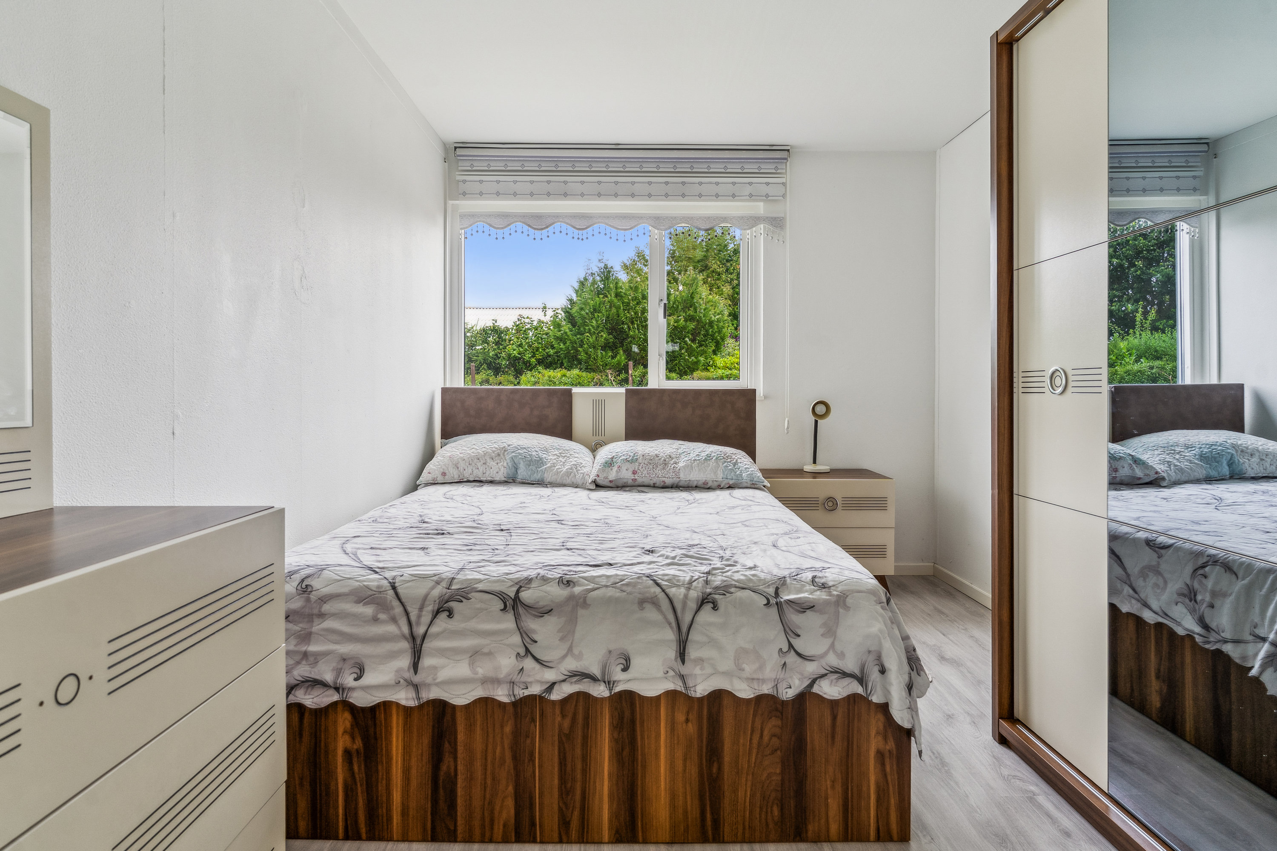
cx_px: 638
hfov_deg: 86.9
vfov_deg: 64.6
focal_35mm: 19
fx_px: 674
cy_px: 426
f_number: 6.7
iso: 320
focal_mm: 19
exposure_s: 1/90
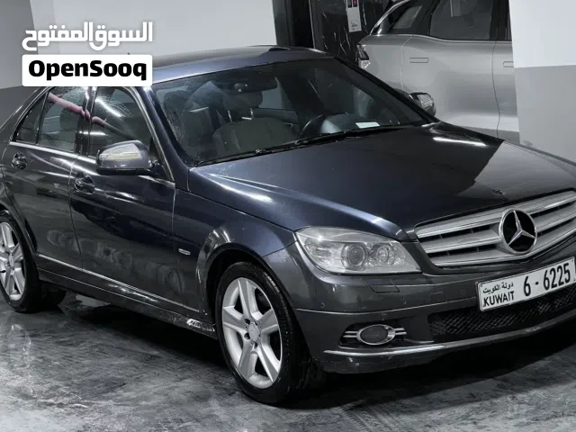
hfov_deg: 25.3
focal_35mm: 77
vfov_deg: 19.1
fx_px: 1281
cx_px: 288
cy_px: 216
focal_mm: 9
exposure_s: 1/34
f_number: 2.8
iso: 640
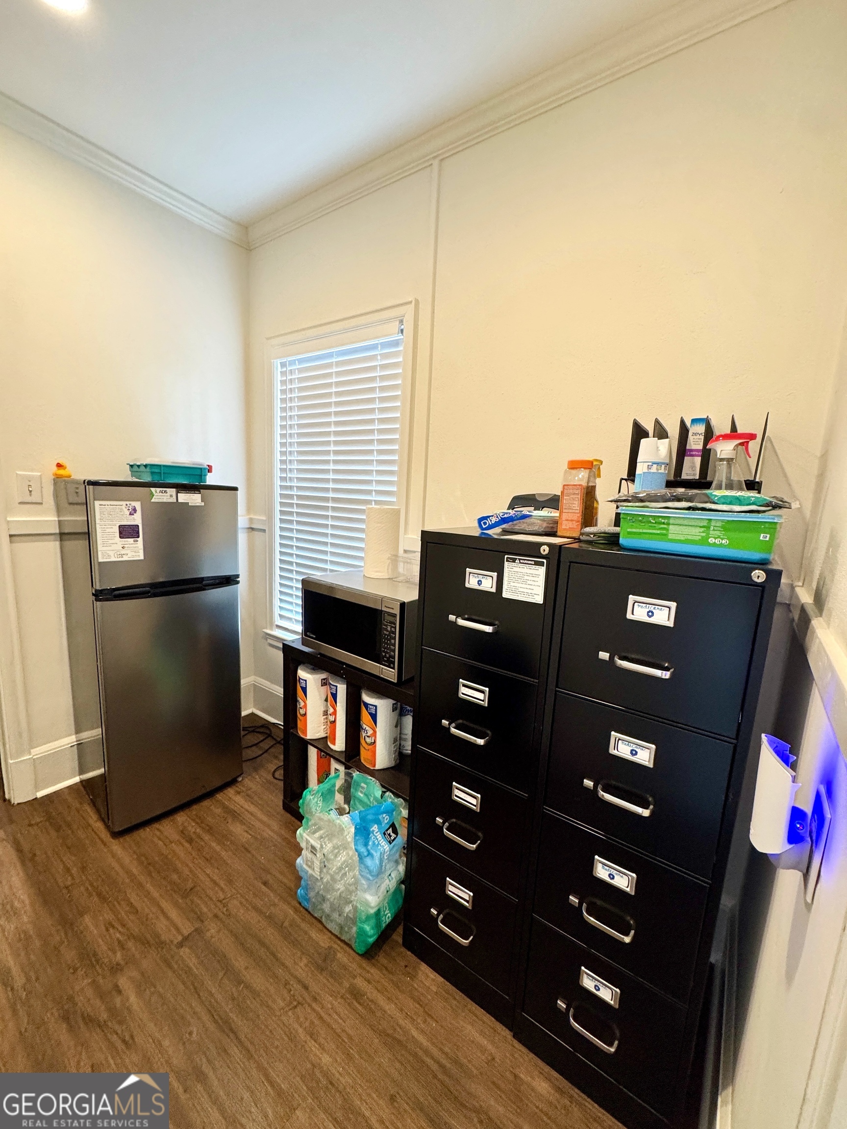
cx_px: 424
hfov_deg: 85.7
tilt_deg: -9.2
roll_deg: -2.3
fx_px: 457
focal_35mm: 14
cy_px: 564
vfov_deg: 102.1
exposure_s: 1/60
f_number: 2.2
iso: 250
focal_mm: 2.22
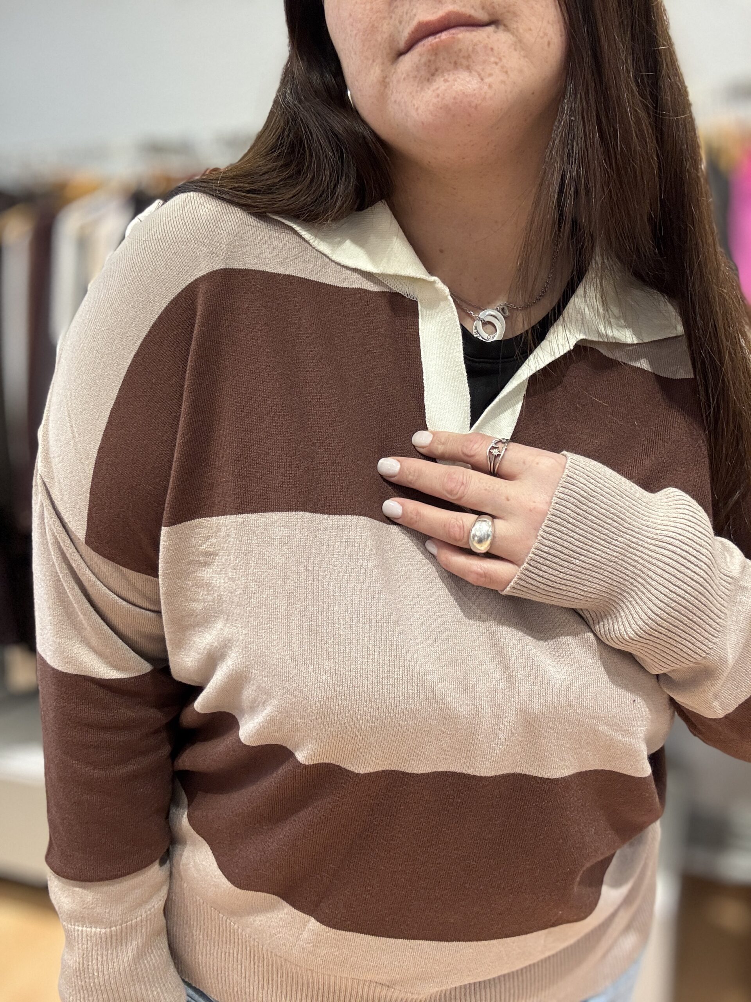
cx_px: 376
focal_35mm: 30
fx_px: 868
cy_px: 501
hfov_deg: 46.8
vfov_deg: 60.0
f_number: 1.9
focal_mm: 2.69
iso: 160
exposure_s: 1/50
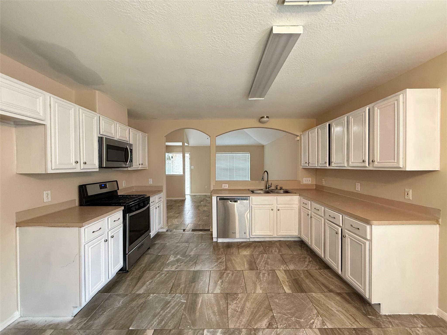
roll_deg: +0.6
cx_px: 224
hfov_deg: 102.1
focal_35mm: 14
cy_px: 168
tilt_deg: -0.6
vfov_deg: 85.7
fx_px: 181
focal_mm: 2.22
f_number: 2.2
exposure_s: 1/60
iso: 500
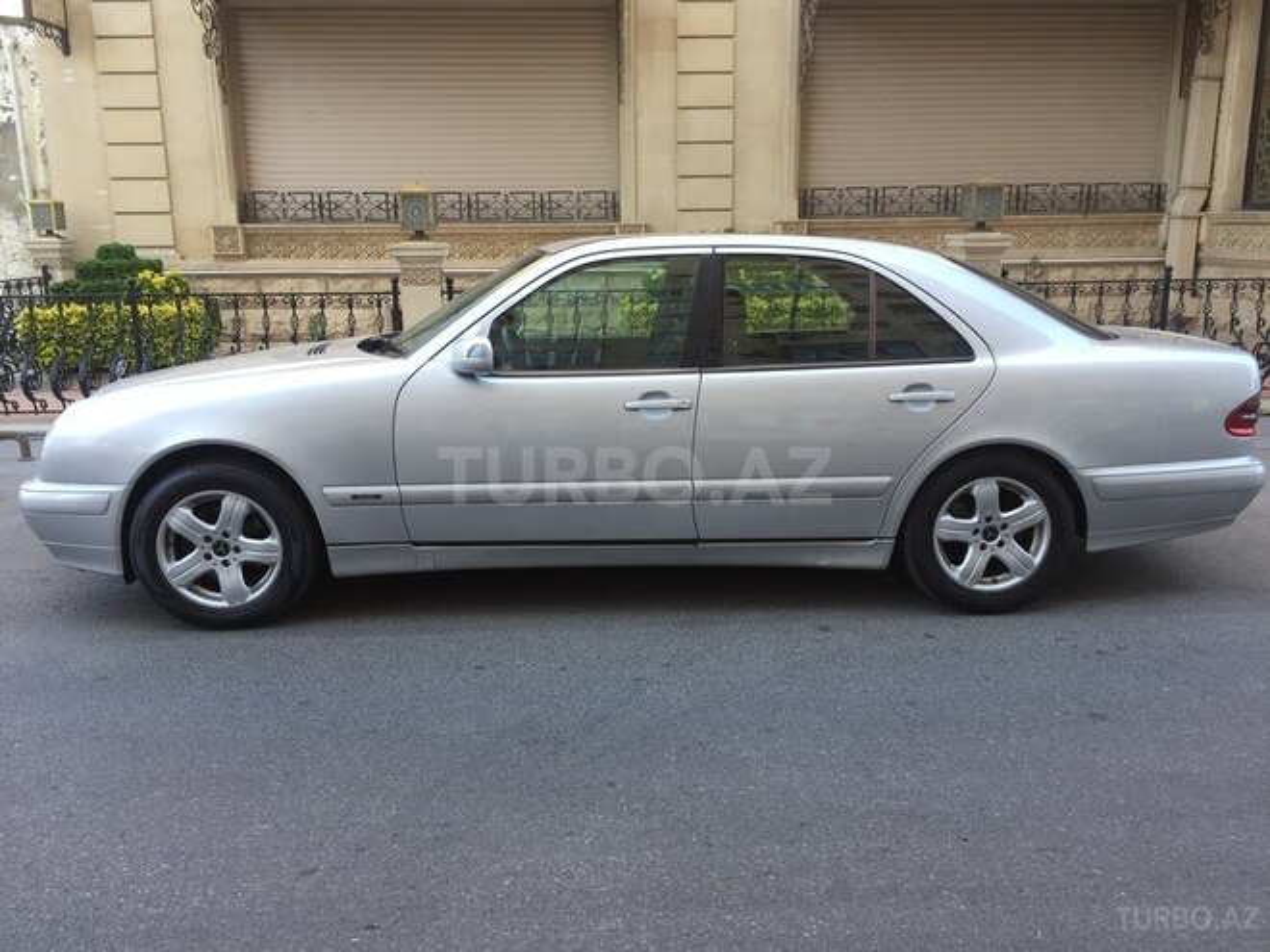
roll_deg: +0.6
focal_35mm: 29
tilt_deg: -12.3
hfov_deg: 61.7
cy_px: 476
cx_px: 635
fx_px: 1064
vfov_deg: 48.2
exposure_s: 1/143
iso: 32
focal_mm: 4.15
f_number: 2.2
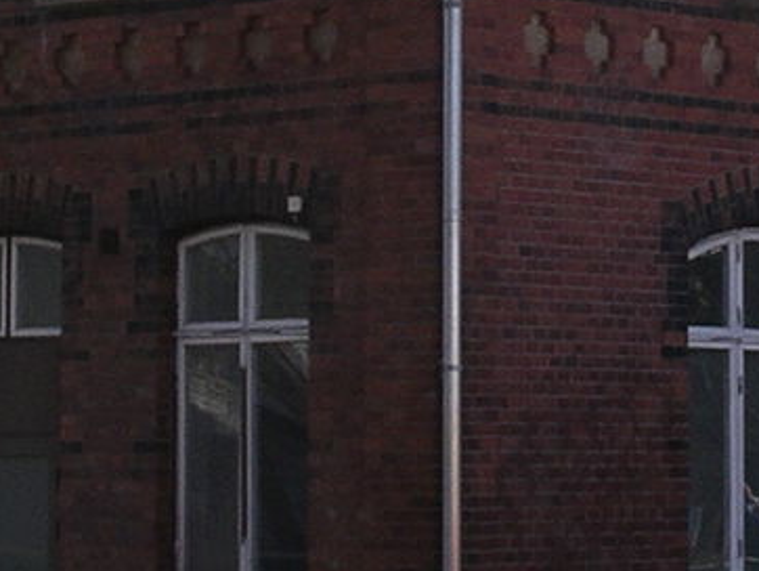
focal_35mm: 196
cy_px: 52
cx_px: 619
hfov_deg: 10.1
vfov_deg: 7.6
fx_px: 4300
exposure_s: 1/347
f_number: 5.6
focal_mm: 7.8
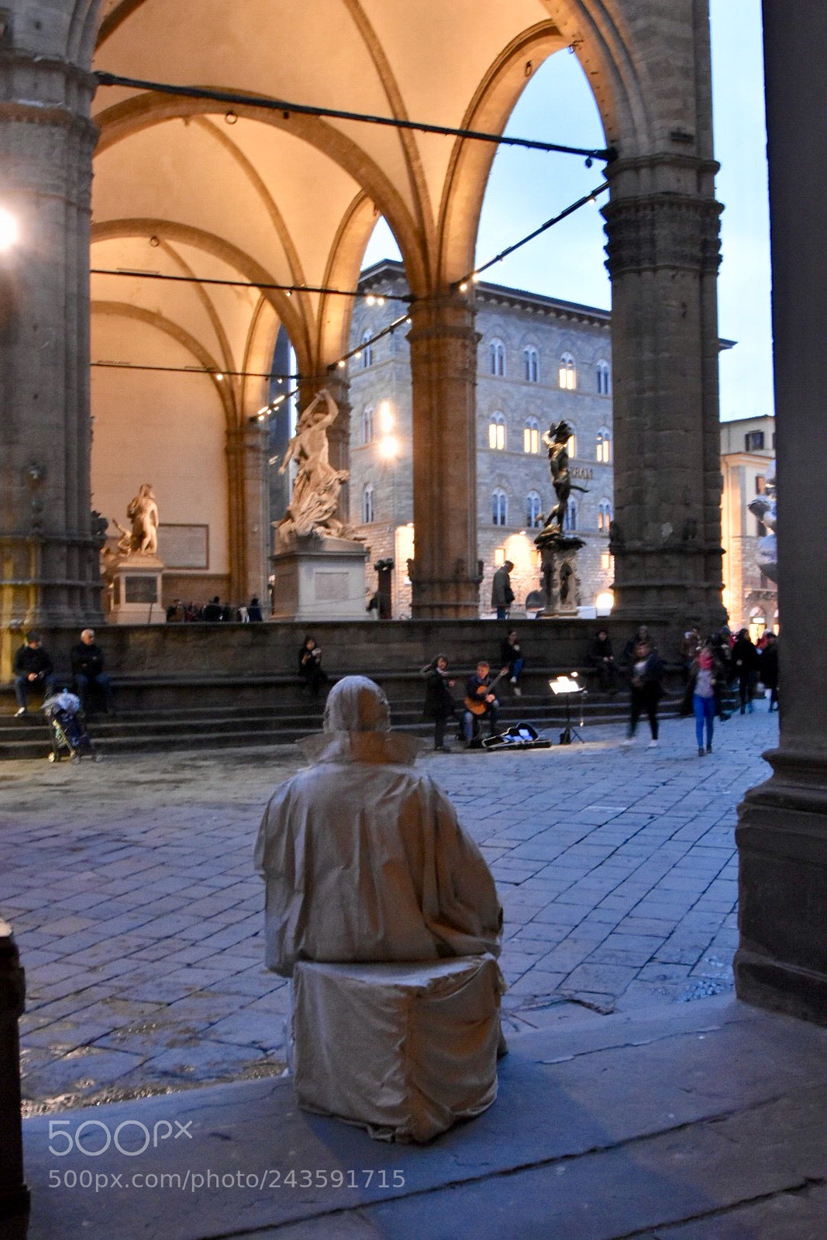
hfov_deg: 36.9
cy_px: 620
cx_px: 414
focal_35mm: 36
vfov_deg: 53.1
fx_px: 1240
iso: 4000
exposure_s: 1/8
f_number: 11
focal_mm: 24
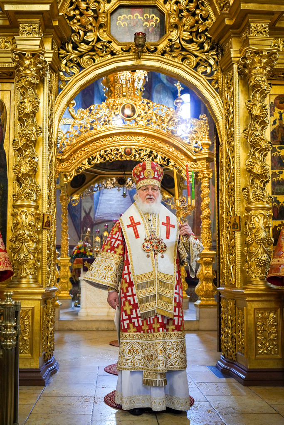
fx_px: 414
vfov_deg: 54.4
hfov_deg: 37.9
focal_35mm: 35
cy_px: 212
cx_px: 142
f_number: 3.2
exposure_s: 1/250
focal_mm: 35
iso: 4000
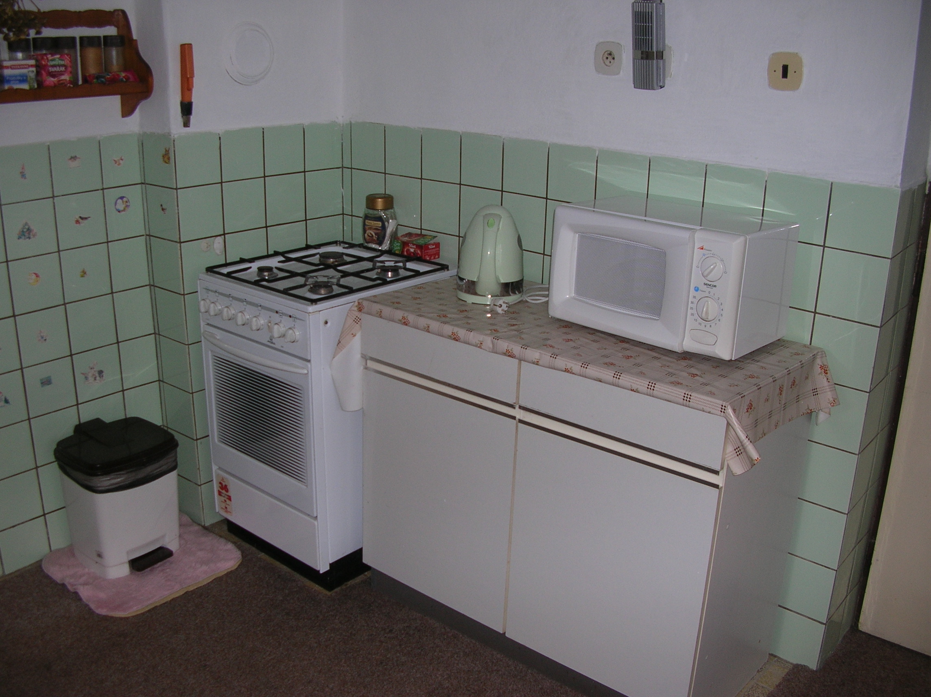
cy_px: 348
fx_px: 941
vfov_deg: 40.6
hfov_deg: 52.7
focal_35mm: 35
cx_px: 466
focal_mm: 5.8
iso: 50
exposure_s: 1/60.1
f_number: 2.8
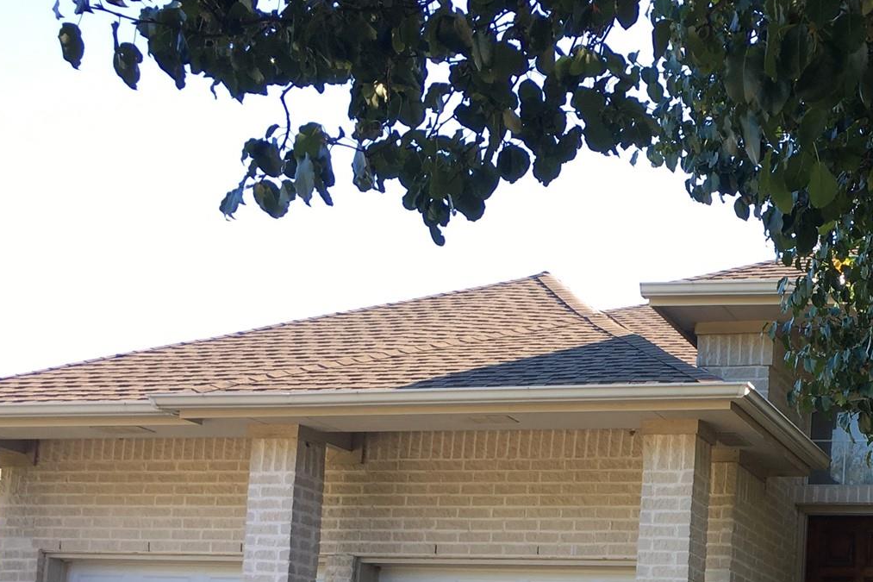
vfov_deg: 21.3
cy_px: 621
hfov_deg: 31.3
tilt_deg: +6.3
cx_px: 791
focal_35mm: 61
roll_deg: -2.1
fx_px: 1479
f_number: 2.2
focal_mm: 4.15
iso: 25
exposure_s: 1/189
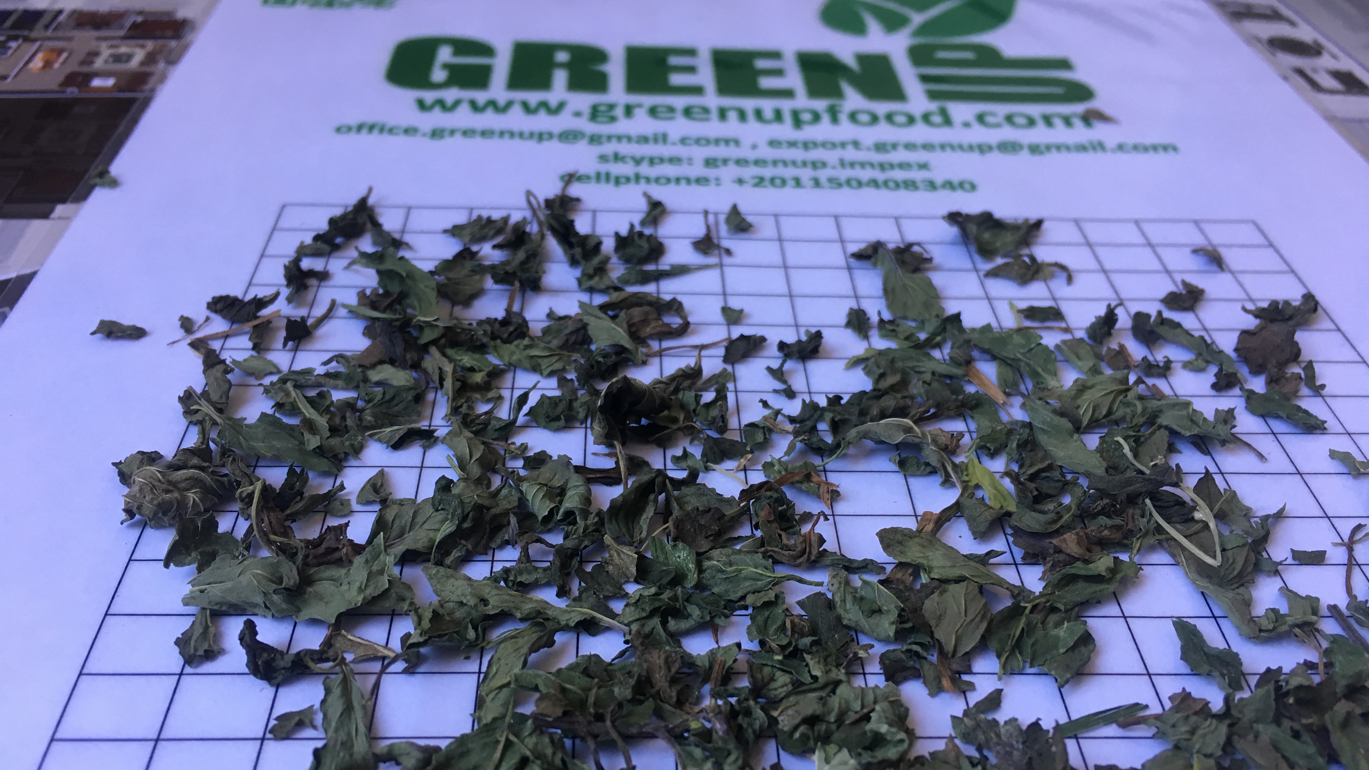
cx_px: 677
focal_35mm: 32
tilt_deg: -39.4
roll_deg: -4.0
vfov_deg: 36.5
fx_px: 1162
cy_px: 472
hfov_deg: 61.0
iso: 50
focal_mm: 4.15
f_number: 2.2
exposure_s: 1/33
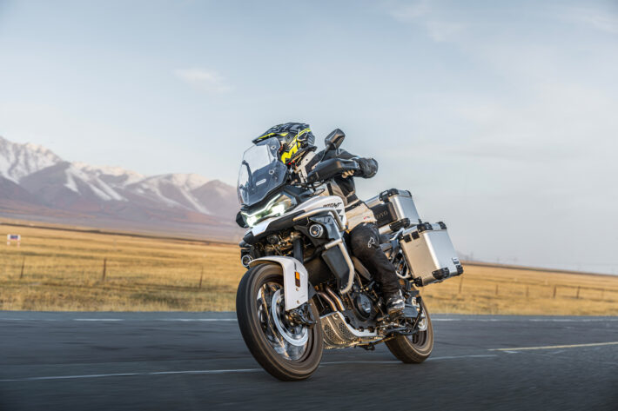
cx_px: 309
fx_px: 755
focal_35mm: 44
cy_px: 206
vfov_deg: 30.5
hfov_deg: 44.5
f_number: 3.2
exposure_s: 1/125
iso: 50
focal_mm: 44
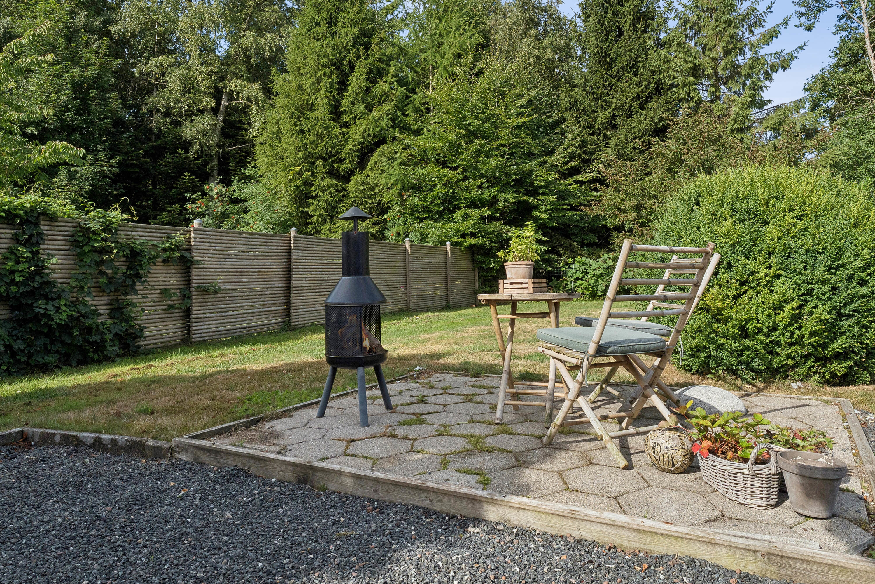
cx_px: 438
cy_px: 292
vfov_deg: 51.3
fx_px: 608
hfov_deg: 71.5
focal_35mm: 25
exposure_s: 1/640
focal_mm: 17
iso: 400
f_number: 11
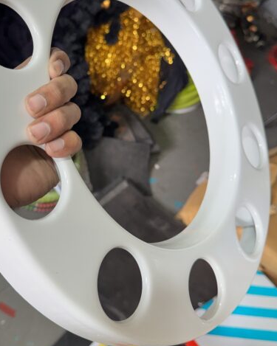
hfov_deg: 36.9
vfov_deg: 45.4
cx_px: 89
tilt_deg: -40.5
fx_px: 410
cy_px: 128
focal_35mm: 40
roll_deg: -17.2
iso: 160
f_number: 1.78
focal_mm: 6.76
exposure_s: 1/100
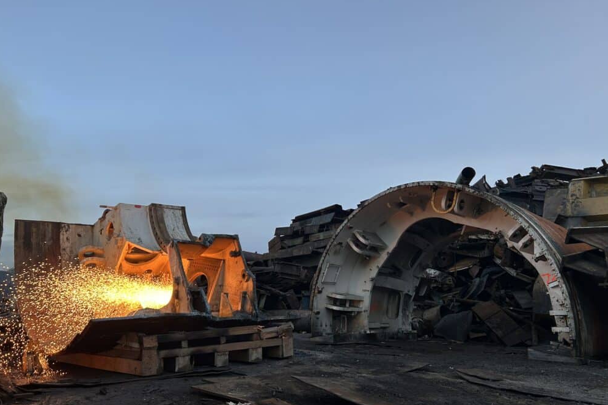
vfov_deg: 44.9
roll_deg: -1.5
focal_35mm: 29
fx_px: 490
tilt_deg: +14.4
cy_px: 193
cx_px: 314
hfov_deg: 63.7
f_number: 1.5
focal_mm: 5.7
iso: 40
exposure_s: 1/120
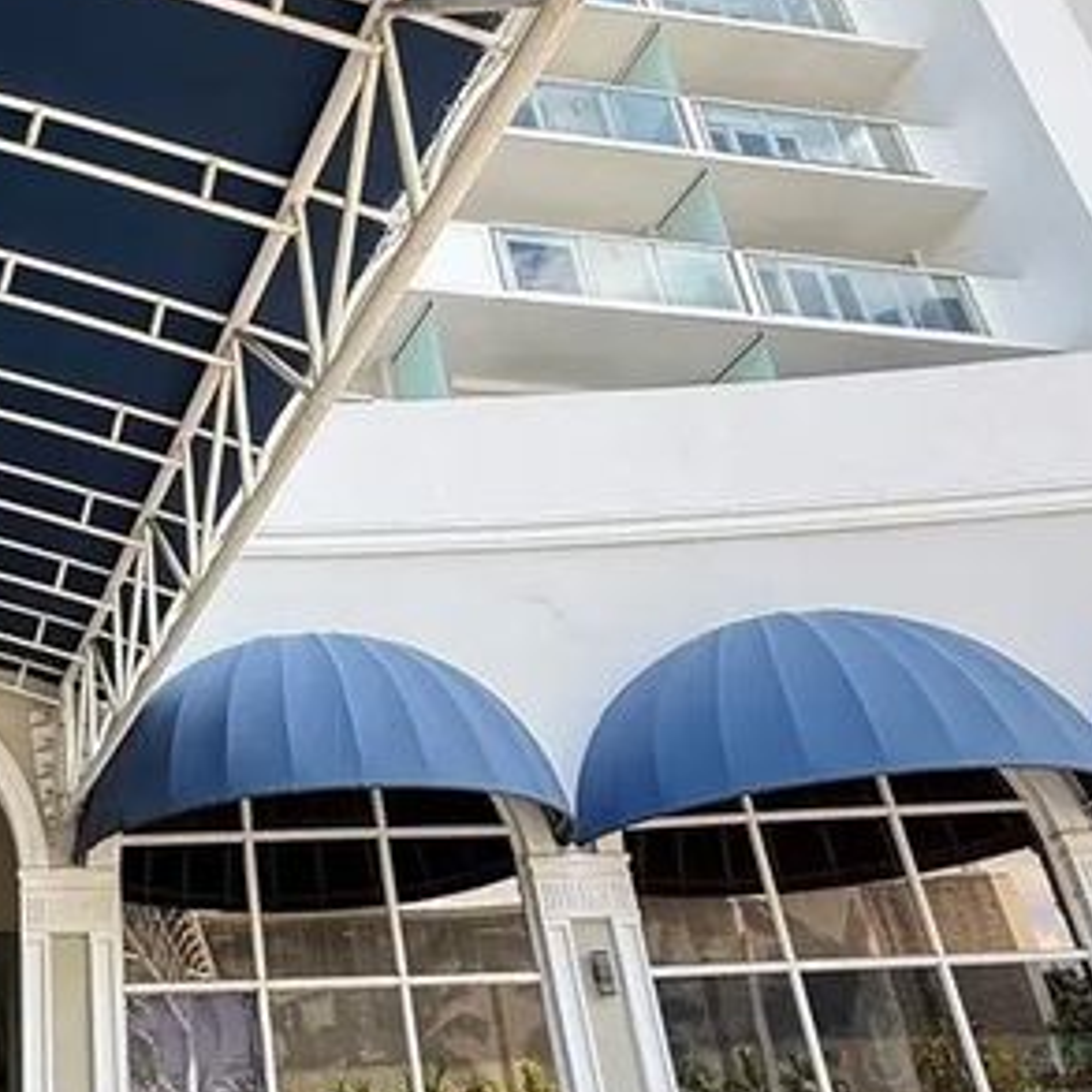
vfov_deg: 46.0
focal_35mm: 36
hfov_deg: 41.5
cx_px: 63
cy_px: 583
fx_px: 1285
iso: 50
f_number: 2.2
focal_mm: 2.22
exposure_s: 1/304
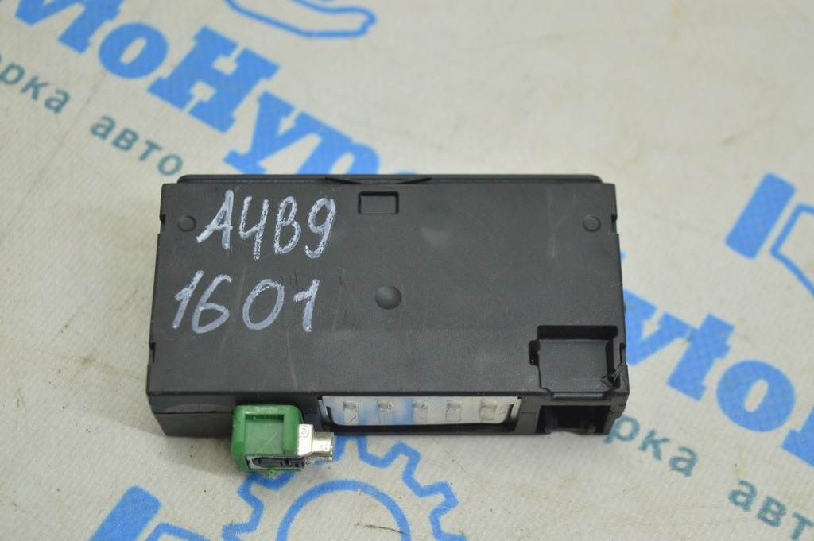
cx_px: 407
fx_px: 1525
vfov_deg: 20.1
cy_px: 270
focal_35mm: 68
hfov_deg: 29.9
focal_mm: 45
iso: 400
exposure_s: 1/25
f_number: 5.6
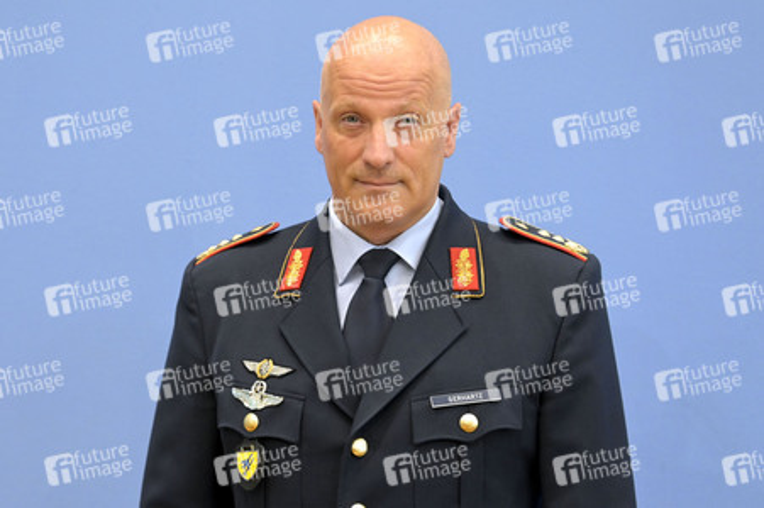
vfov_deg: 18.9
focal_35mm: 72
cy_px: 254
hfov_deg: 28.1
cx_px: 382
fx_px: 1527
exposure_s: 1/400
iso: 5000
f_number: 5.6
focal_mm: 72
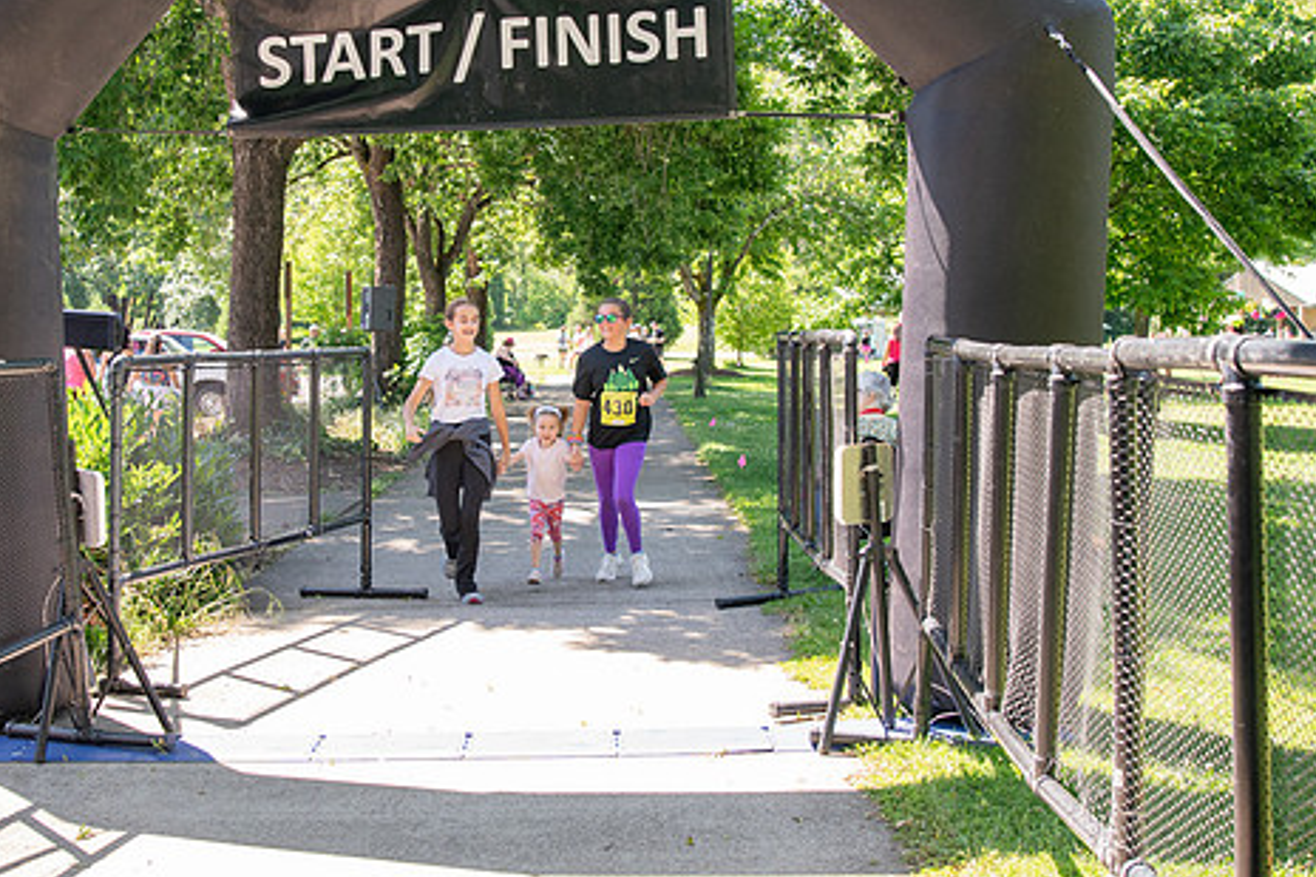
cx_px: 536
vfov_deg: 29.8
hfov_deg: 43.4
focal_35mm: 45
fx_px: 1644
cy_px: 360
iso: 500
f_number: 4
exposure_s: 1/400
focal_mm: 24
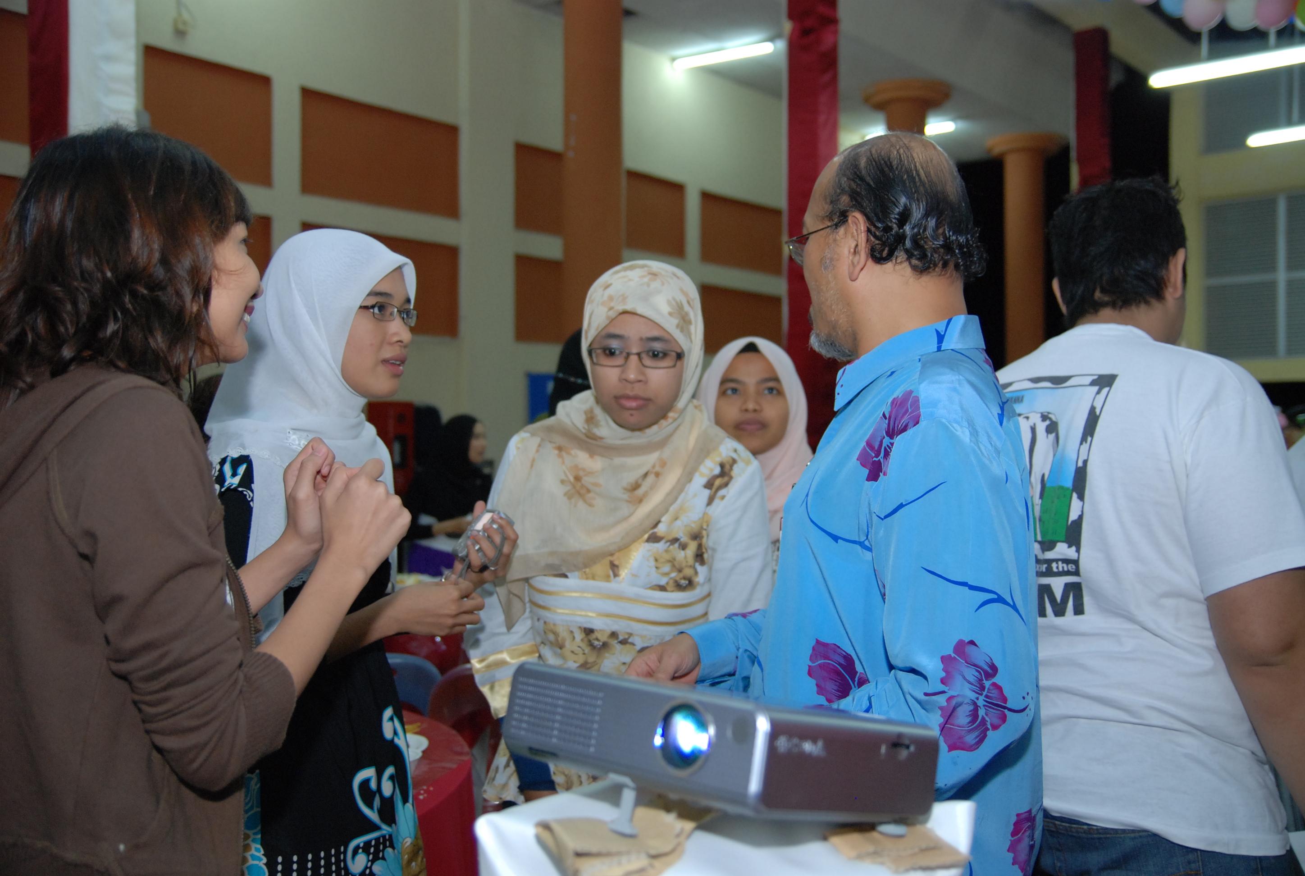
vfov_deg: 37.0
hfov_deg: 53.0
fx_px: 1308
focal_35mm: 36
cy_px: 438
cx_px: 652
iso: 500
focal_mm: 24
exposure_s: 1/80
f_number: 2.8
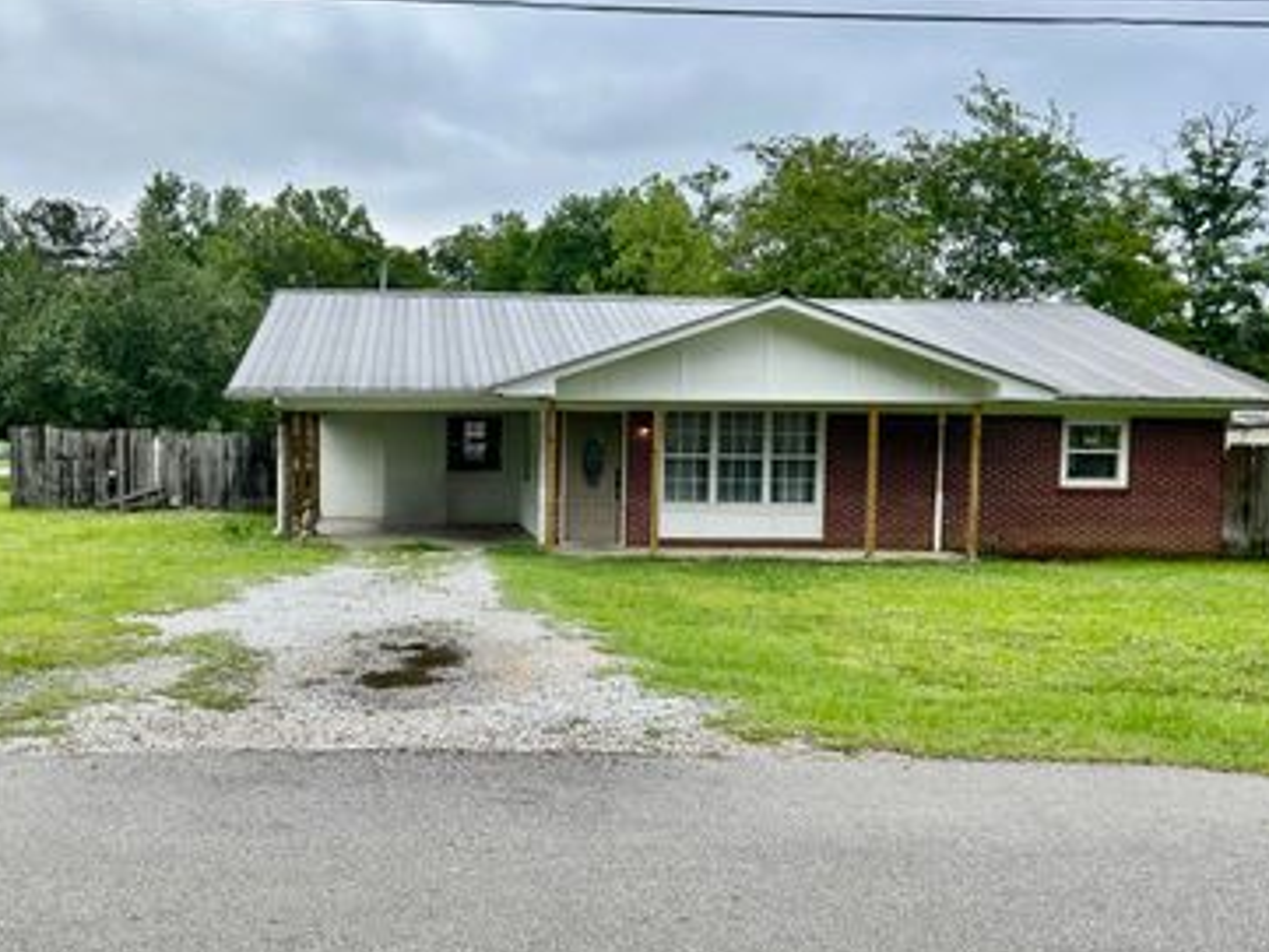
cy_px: 536
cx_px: 510
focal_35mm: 36
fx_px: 1320
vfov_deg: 39.6
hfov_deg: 51.0
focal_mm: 5.7
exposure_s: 1/1751
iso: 50
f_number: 1.5
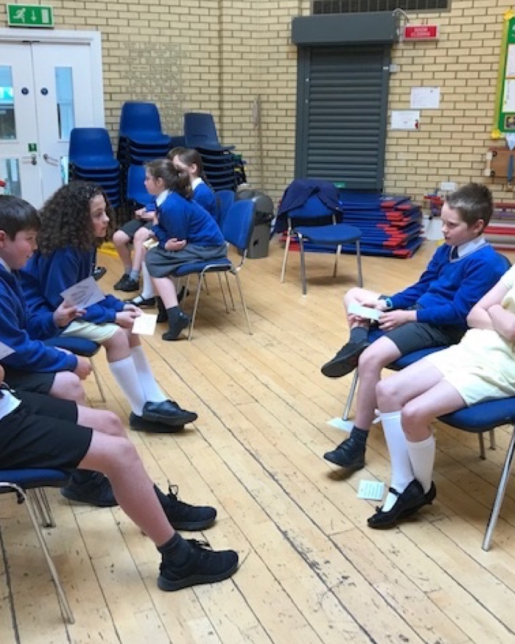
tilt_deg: -17.5
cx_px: 238
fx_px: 705
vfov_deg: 49.1
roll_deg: -0.1
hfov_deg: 40.1
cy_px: 324
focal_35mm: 37
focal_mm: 3.99
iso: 25
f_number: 1.8
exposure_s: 1/33
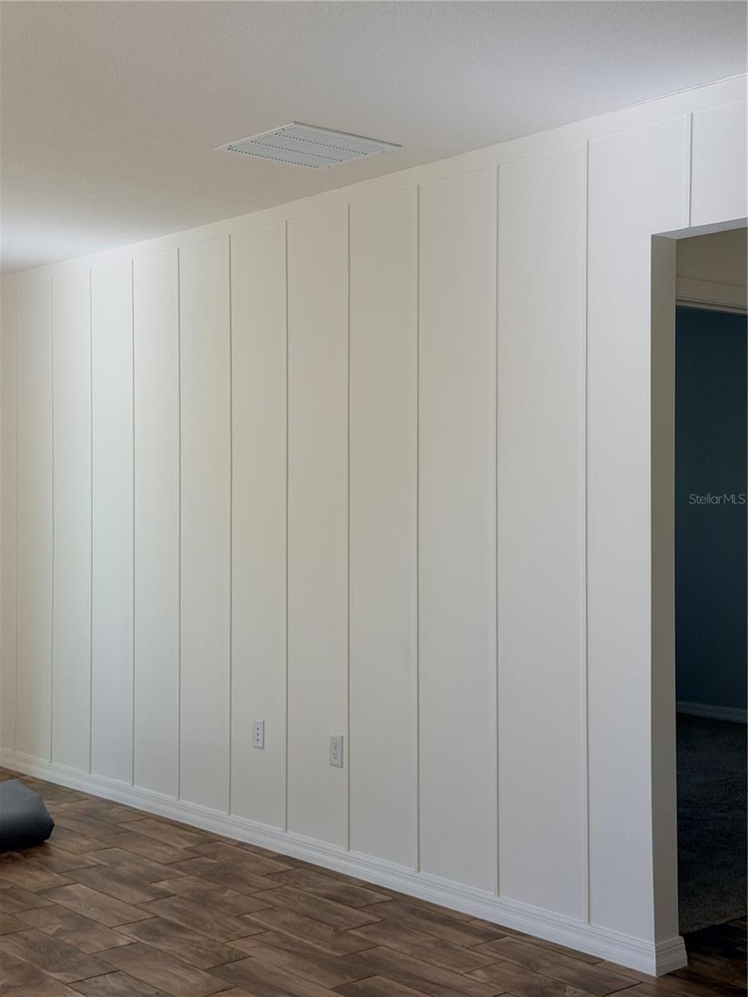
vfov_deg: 39.7
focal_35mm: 48
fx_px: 1383
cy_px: 498
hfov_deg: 30.3
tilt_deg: -0.1
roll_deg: +0.9
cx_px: 374
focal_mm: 6.76
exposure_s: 1/298
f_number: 1.78
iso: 80
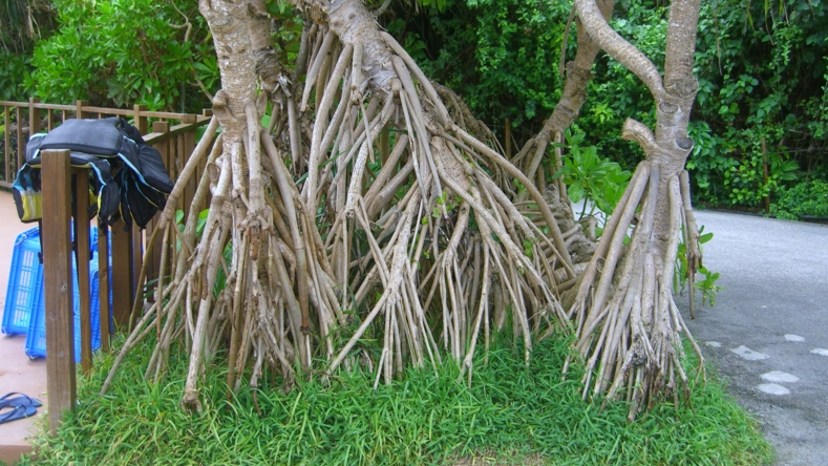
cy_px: 190
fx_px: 922
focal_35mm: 42
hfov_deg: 48.4
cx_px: 417
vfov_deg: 28.3
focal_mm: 7.9
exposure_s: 1/250
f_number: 2.8
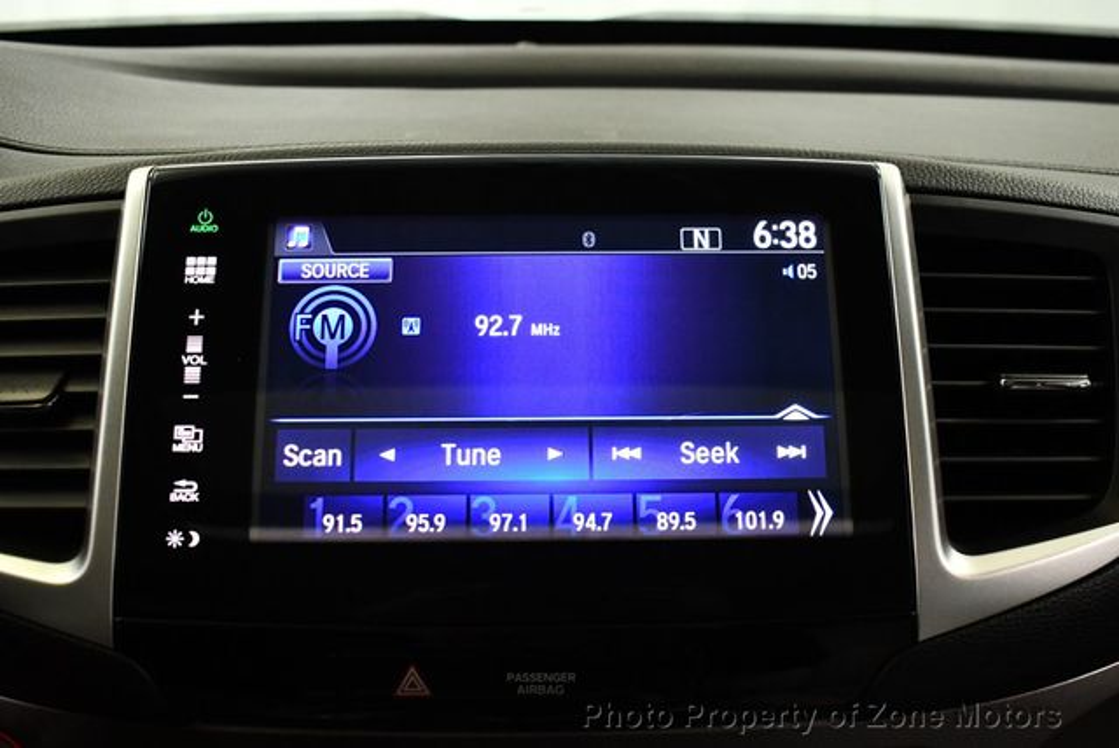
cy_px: 374
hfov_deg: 48.4
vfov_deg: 33.5
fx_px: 1244
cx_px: 560
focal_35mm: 40
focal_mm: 20
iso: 2200
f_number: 3.5
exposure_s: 1/125
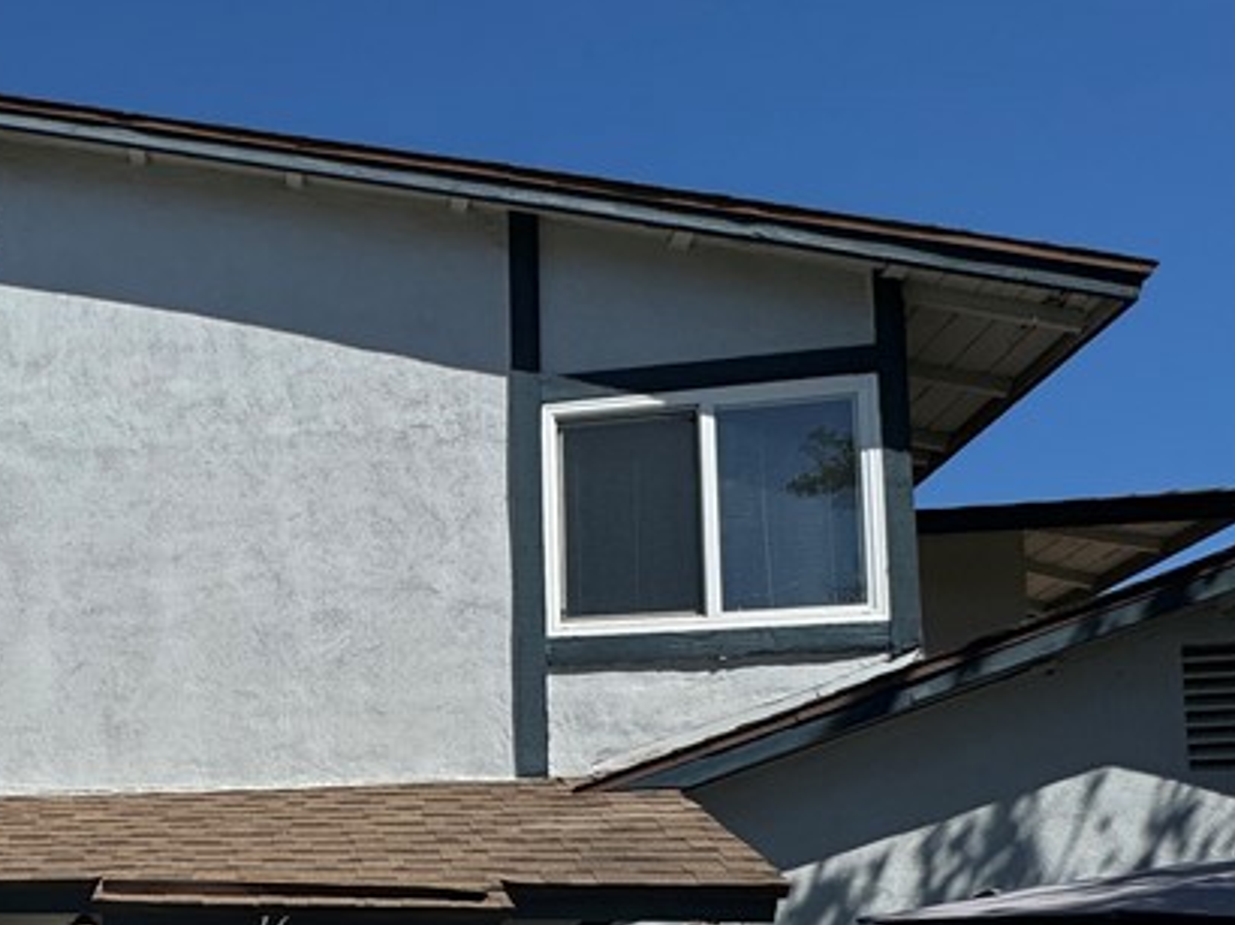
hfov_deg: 43.7
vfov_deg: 36.8
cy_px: 907
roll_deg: -1.8
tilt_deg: +4.5
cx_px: -45
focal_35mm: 35
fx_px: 1248
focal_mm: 2.22
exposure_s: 1/3906
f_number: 2.2
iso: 50
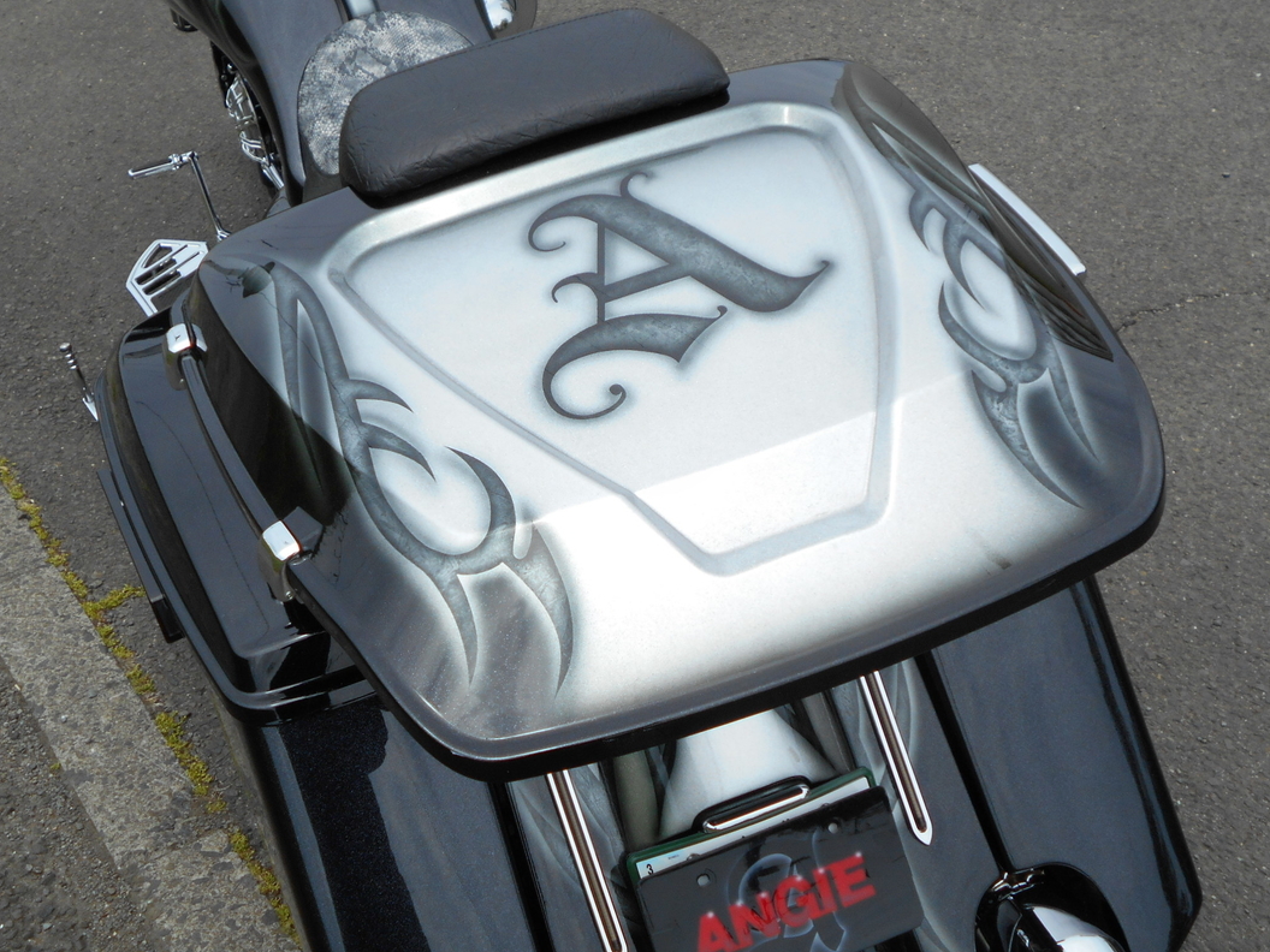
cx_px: 623
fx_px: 1834
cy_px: 423
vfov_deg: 29.1
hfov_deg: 38.2
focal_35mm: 50
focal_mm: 7.7
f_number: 4.2
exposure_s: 1/800
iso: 80
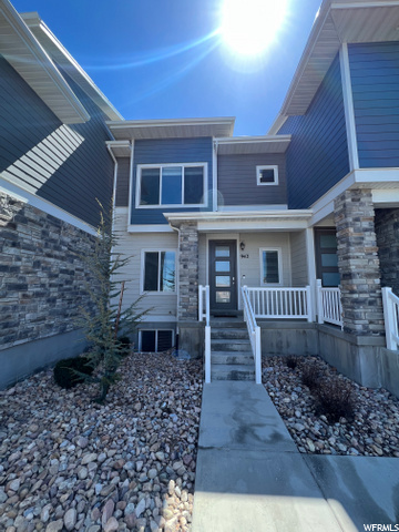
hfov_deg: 89.9
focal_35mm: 13
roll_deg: -0.7
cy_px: 266
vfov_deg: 106.2
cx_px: 200
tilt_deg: +7.3
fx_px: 200
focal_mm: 1.57
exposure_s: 1/433
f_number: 1.8
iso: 32
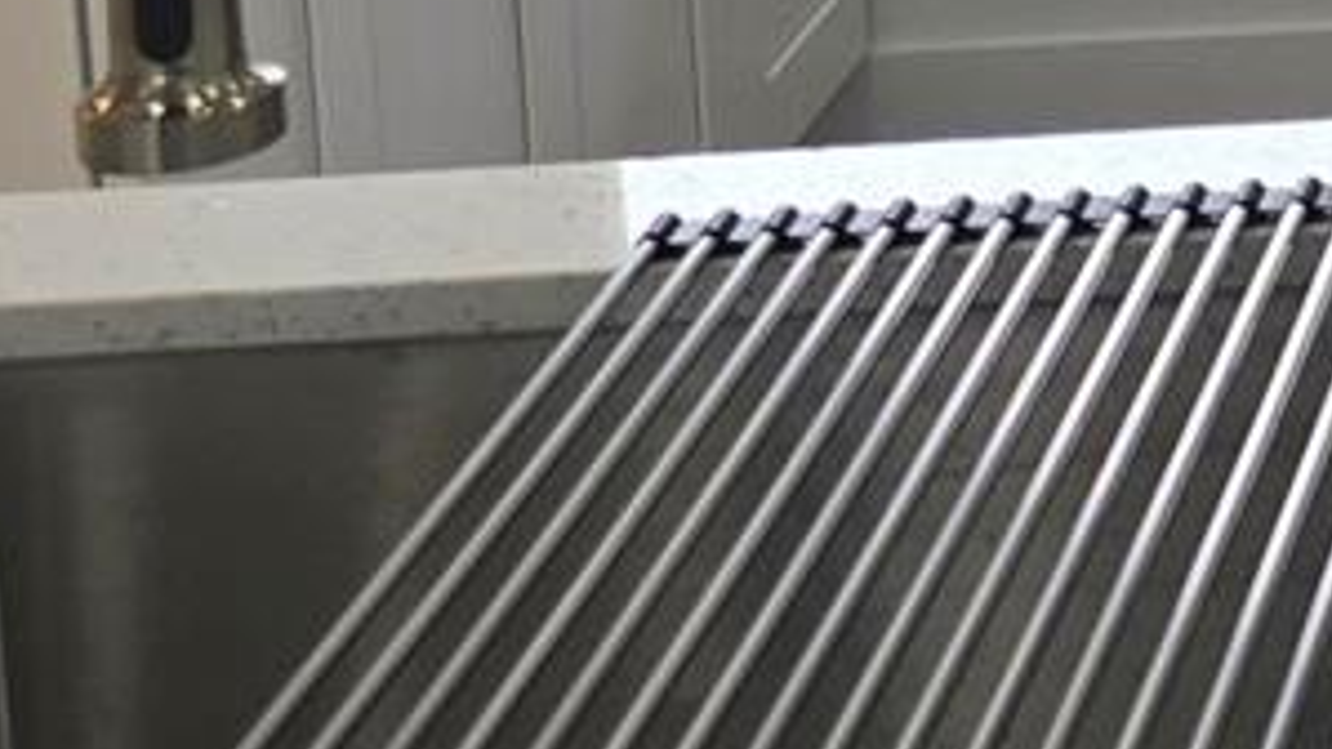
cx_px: 2446
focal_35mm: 134
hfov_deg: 14.1
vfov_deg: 8.3
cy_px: -1034
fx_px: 4732
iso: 32
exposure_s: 1/120
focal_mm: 6.3
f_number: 1.7
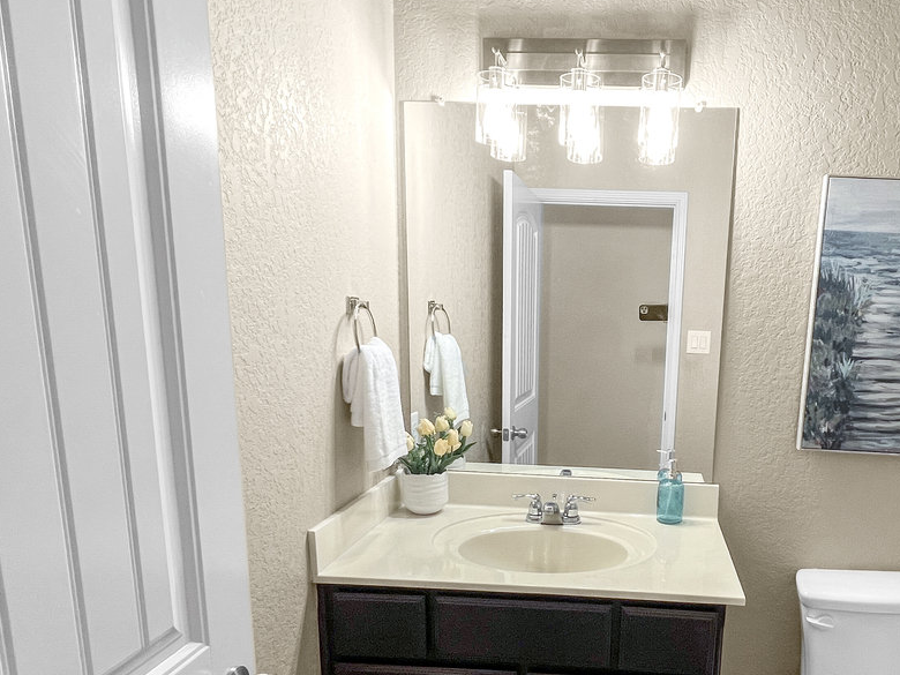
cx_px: 610
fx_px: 624
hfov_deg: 69.3
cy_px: 440
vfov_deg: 55.8
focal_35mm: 24
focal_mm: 1.57
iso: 160
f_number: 1.8
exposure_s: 1/60
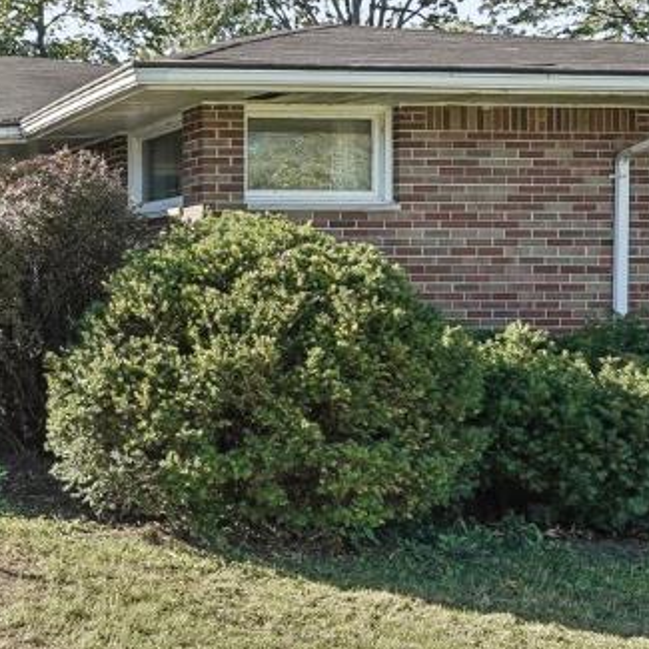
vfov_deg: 36.0
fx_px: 997
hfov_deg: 28.8
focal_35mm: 47
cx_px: -212
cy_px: 289
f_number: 8
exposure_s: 1/80
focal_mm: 12
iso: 100
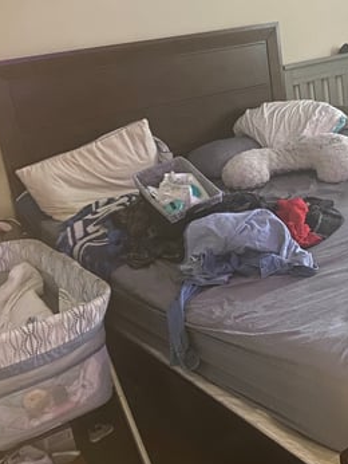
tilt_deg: -15.7
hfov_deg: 30.0
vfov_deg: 39.6
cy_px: 214
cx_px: 245
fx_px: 643
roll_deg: +8.0
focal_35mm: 48
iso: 500
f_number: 1.8
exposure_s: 1/10
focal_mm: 4.25
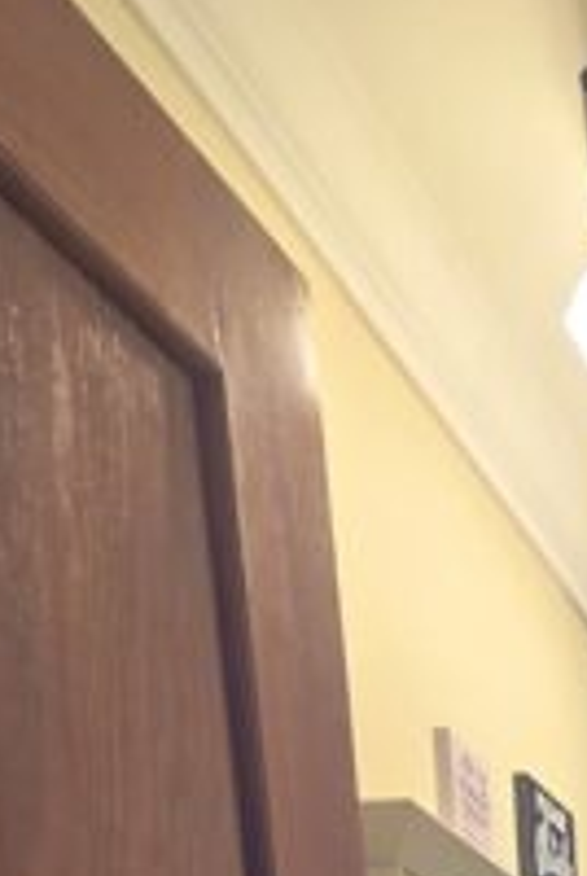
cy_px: 1638
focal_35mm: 54
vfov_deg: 21.1
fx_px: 1316
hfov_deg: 20.0
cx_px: 981
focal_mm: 2.2
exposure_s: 1/60
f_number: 2.2
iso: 100
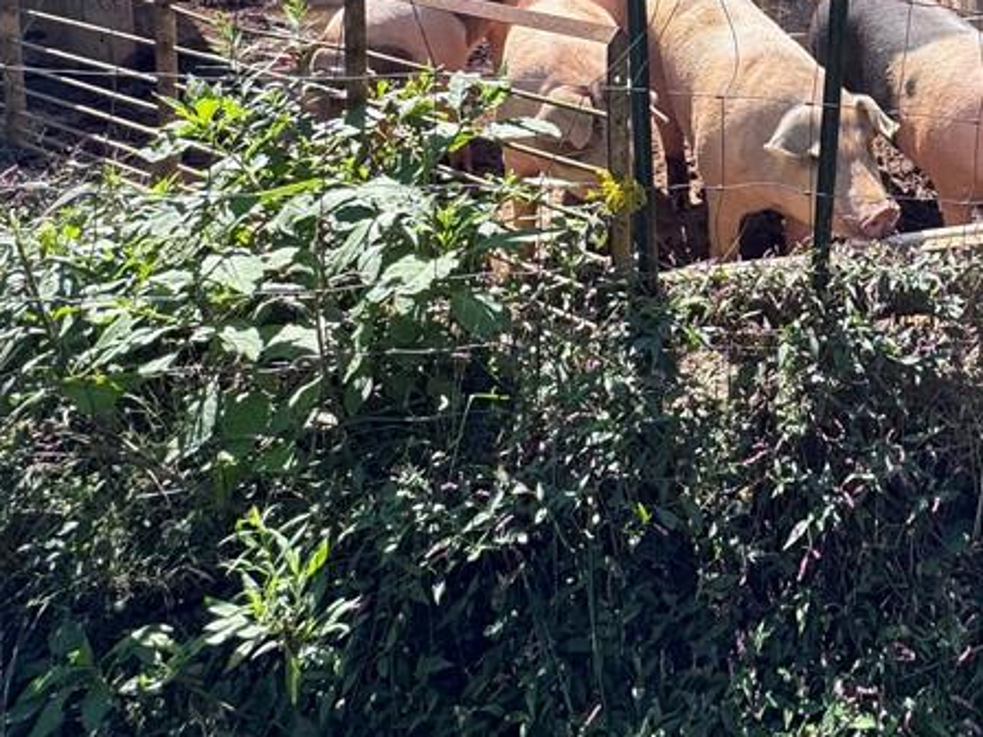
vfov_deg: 36.5
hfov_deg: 50.9
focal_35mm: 32
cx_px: 869
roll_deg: +0.8
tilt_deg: -3.7
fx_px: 909
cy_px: -97
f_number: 2.2
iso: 40
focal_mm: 2.22
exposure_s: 1/485
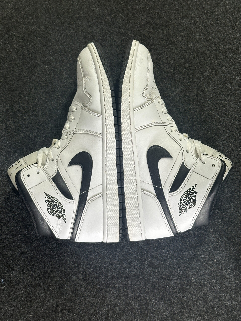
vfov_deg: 39.7
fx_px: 446
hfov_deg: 30.3
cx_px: 120
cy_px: 160
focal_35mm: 48
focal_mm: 6.86
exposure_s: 1/50
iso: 125
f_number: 1.78
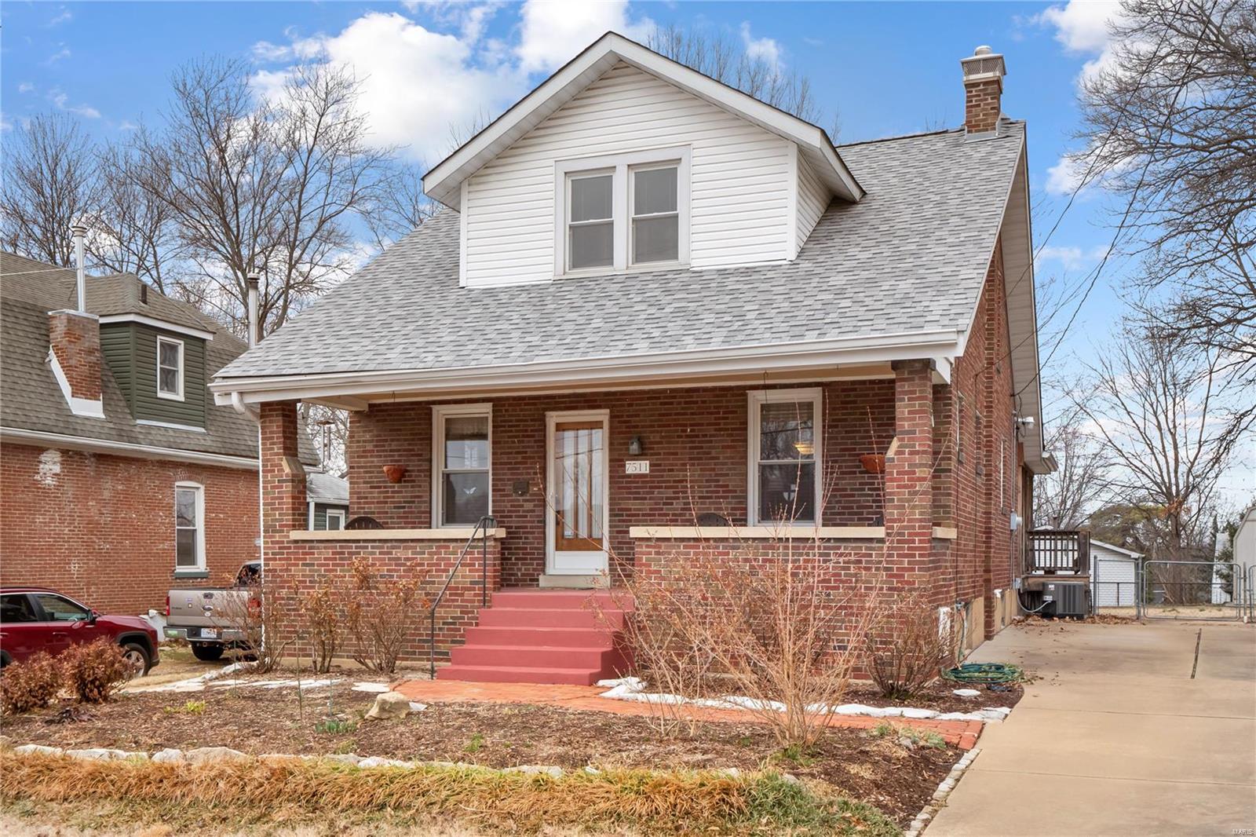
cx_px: 628
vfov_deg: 36.9
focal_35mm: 36
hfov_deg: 53.1
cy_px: 418
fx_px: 1256
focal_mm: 18
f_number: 8
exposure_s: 1/125
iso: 400
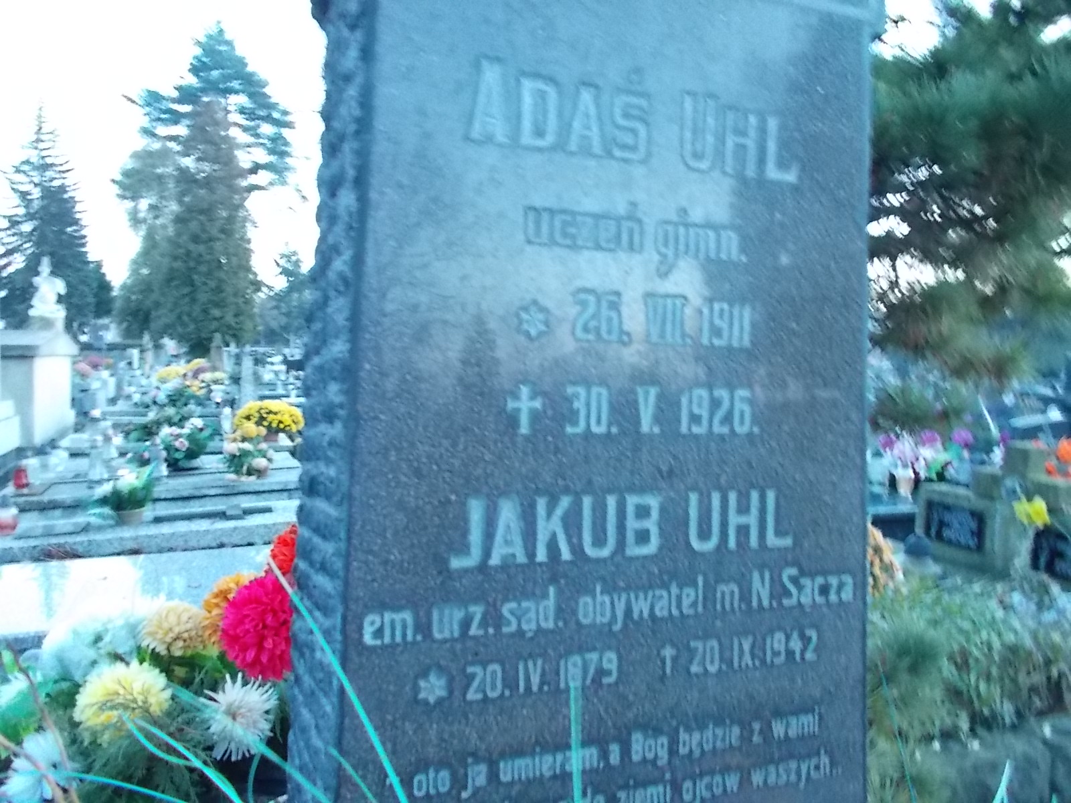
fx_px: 804
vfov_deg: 53.1
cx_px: 536
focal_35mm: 26
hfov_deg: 67.3
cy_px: 402
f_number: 3.2
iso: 400
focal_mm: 4.6
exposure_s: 1/6
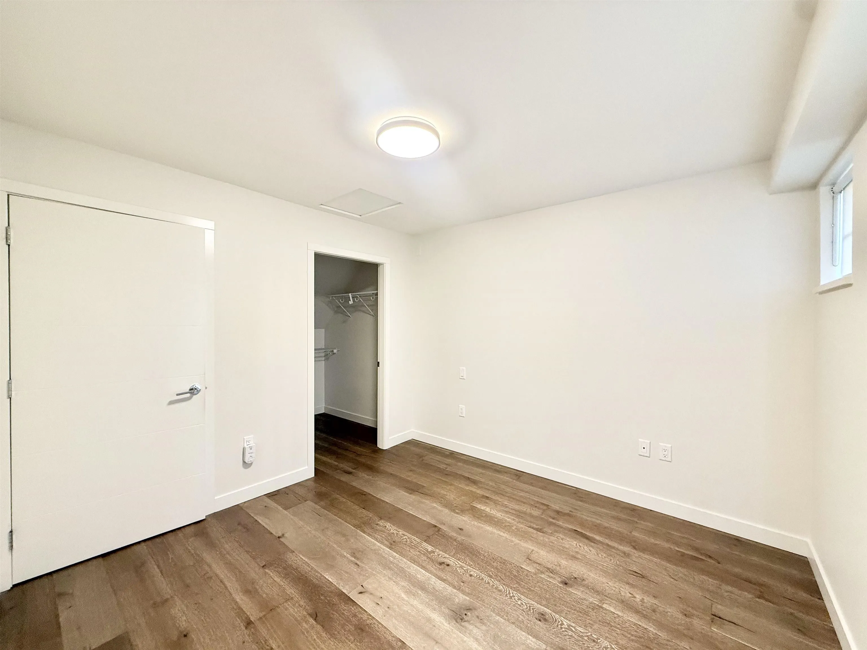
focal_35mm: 14
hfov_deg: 102.1
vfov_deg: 85.7
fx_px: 351
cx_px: 434
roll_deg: -0.2
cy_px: 325
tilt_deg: -0.1
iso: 200
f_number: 2.2
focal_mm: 2.22
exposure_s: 1/60
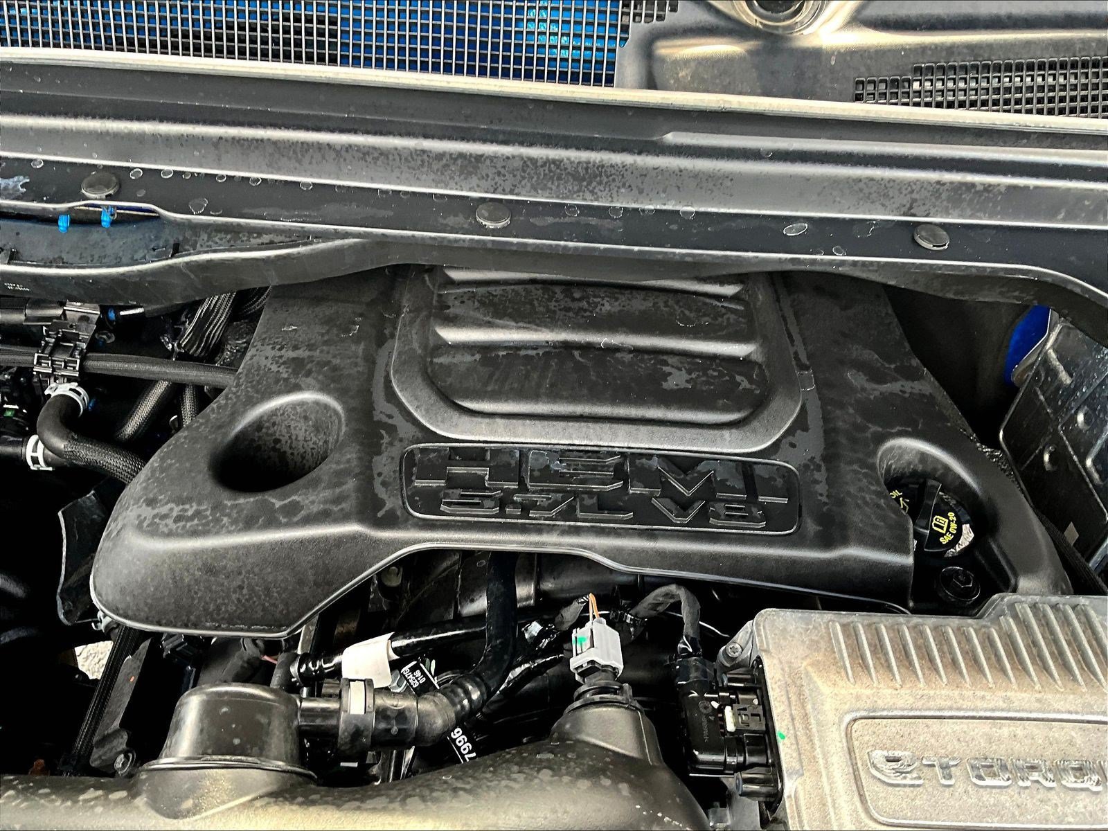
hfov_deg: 61.7
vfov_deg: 48.2
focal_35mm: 29
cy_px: 416
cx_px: 554
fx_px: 928
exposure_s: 1/61
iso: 64
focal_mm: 3
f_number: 1.8
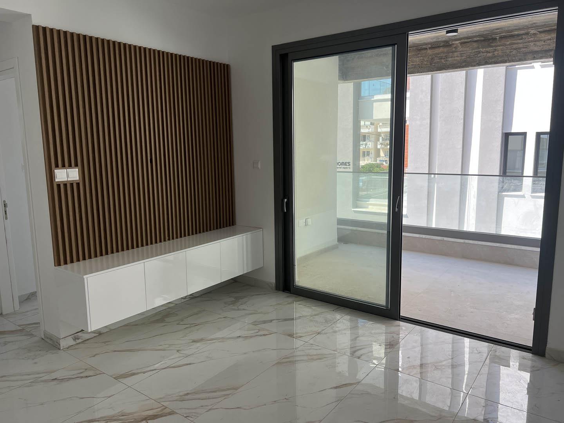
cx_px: 282
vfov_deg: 53.1
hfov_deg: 67.3
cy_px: 212
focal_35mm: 26
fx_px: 424
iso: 50
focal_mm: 5.7
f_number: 1.5
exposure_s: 1/597
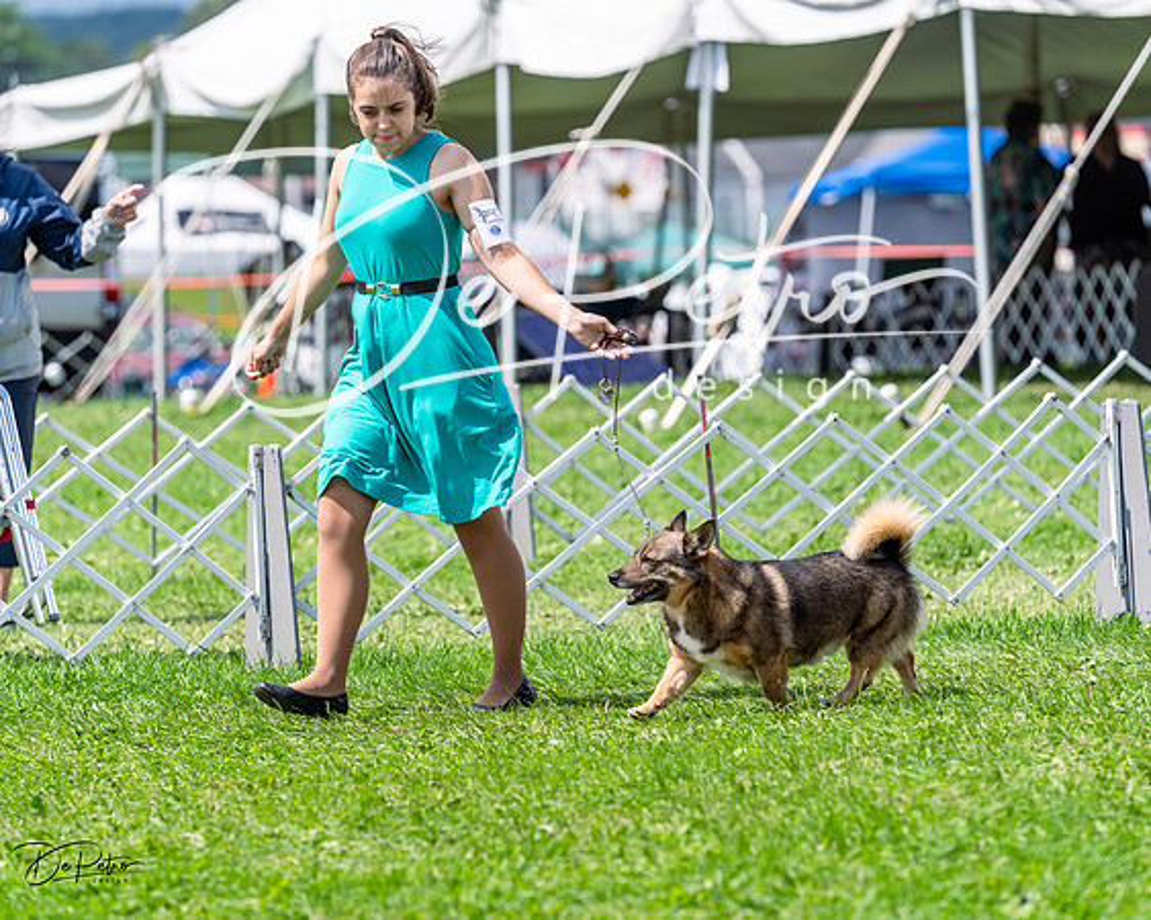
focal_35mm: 213
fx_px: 7248
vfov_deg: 7.3
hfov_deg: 9.1
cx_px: 576
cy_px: 460
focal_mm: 189
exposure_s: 1/1000
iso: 100
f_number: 4.5
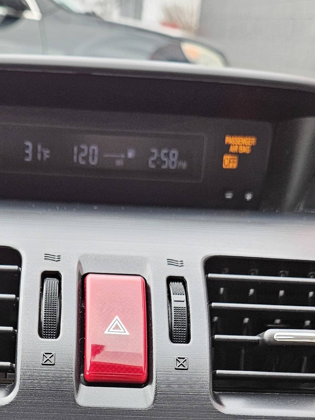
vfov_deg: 28.4
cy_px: 443
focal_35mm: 63
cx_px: 108
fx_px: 764
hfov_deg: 23.2
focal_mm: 5.4
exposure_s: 1/207
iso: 100
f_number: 1.8
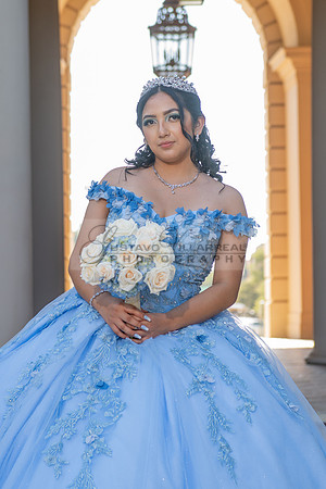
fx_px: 1492
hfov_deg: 12.5
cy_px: 223
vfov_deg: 18.6
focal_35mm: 110
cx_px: 117
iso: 200
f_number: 4
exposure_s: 1/200
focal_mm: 66
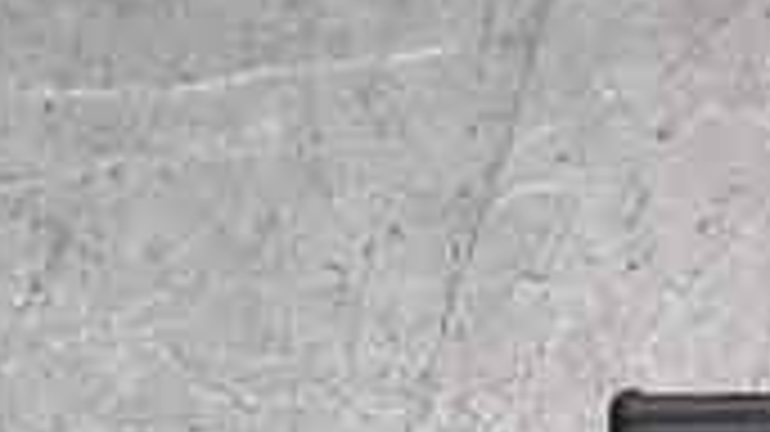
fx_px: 2326
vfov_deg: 10.5
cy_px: 414
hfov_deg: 17.0
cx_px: 1162
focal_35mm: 114
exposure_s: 1/113
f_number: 1.9
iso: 100
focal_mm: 2.91
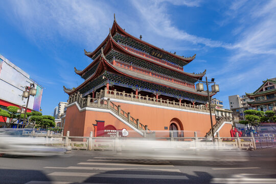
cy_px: 92
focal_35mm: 20
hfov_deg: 84.0
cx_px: 138
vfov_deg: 61.9
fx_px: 153
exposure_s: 1.6
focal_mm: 20
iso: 200
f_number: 8
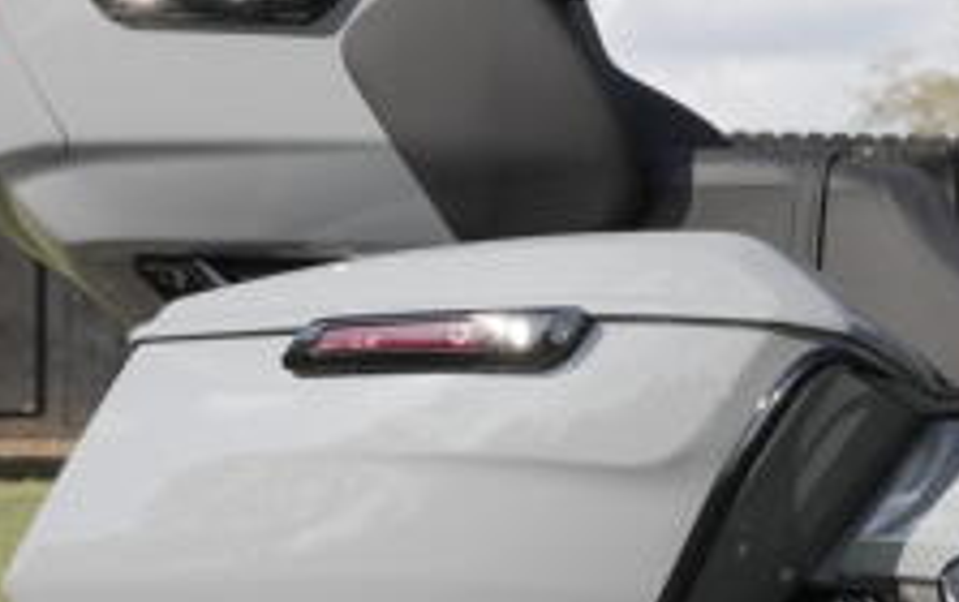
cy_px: 284
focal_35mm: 158
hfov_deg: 12.6
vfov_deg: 8.3
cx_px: 1462
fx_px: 4128
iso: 640
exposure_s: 1/500
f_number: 11
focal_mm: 43.2
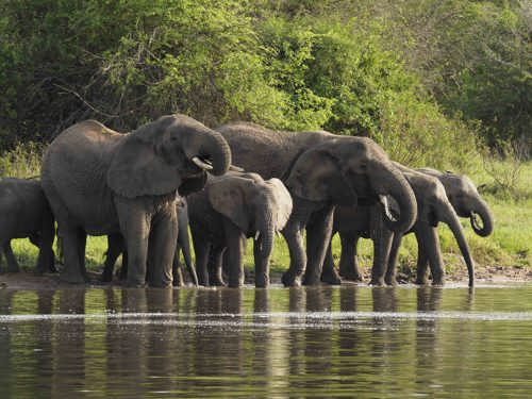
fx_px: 6470
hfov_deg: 4.7
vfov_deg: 3.5
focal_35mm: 421
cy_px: 200
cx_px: 266
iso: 800
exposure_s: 1/250
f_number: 11
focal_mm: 210
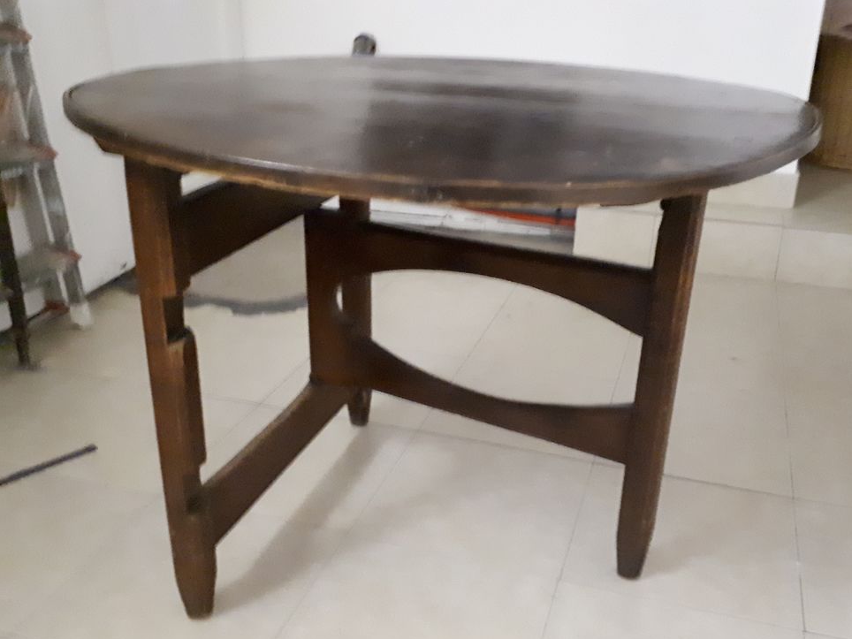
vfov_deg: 49.7
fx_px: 689
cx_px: 441
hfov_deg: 63.4
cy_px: 331
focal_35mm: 28
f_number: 1.9
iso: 2000
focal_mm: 3.6
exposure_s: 1/10
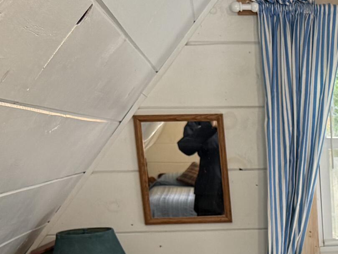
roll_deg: +0.2
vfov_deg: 15.3
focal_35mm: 89
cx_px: 433
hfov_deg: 20.2
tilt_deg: -14.5
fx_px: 869
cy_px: 381
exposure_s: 1/60
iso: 250
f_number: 1.78
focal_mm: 6.76
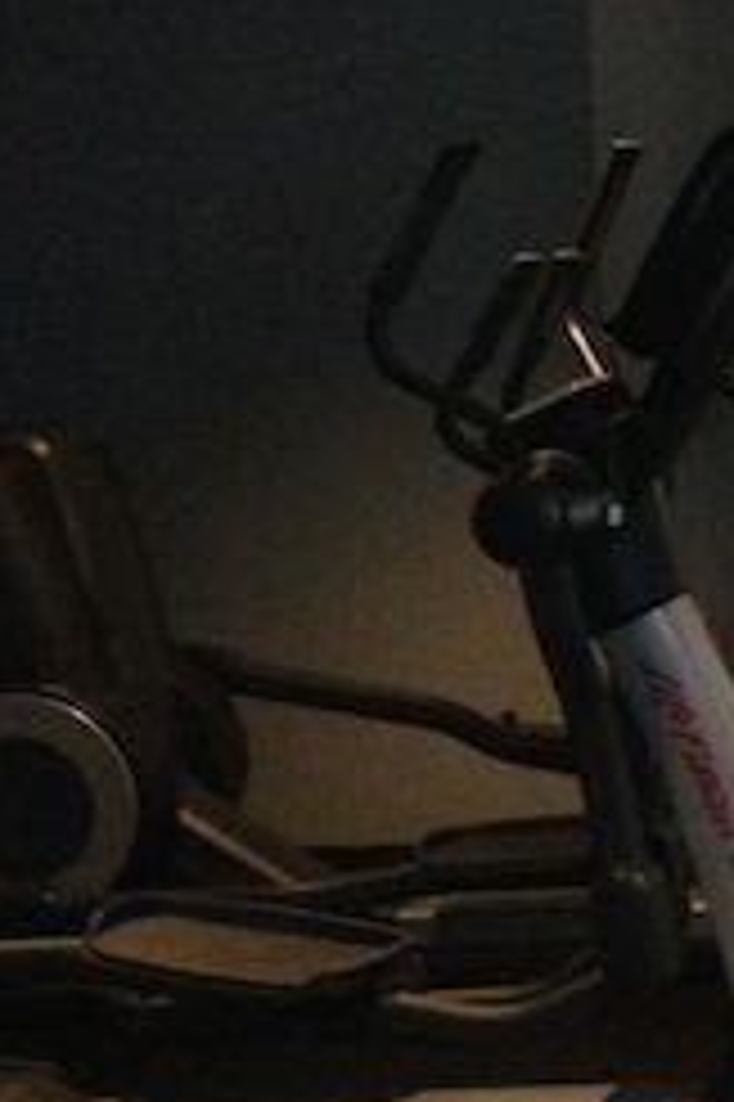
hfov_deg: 12.1
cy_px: 443
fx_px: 3001
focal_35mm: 98
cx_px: 1536
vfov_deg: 20.8
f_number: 2.4
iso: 500
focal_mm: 4.12
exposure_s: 1/16
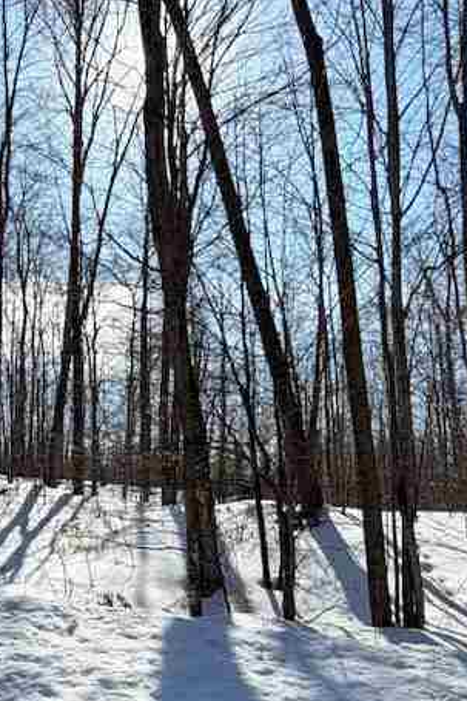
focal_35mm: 41
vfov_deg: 46.8
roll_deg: +0.5
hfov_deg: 31.4
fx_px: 798
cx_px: 63
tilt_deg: +5.6
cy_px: 454
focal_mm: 2.22
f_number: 2.2
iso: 20
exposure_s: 1/1033
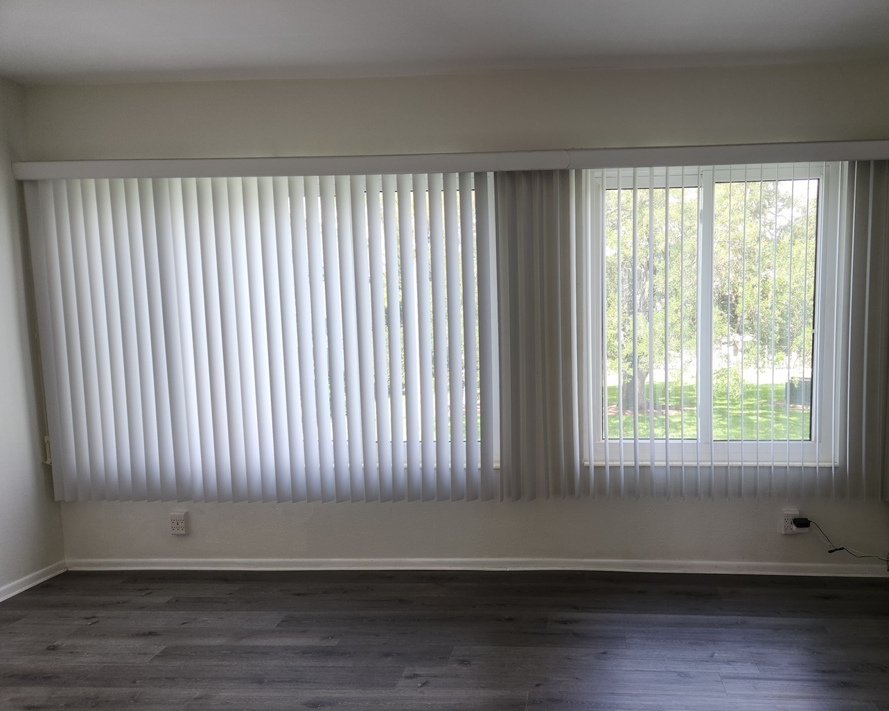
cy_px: 381
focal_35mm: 28
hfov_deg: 61.5
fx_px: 737
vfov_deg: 51.5
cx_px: 547
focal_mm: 5.4
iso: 64
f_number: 1.8
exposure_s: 1/180
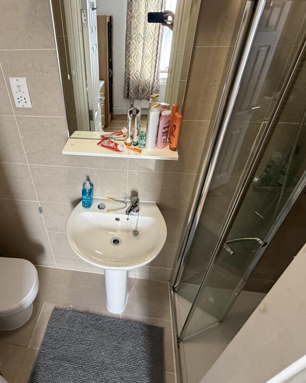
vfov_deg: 80.3
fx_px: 226
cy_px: 181
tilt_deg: -37.5
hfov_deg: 66.7
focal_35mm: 20
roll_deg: +1.5
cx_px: 108
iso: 320
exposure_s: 1/94
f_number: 2.2
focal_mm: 2.22
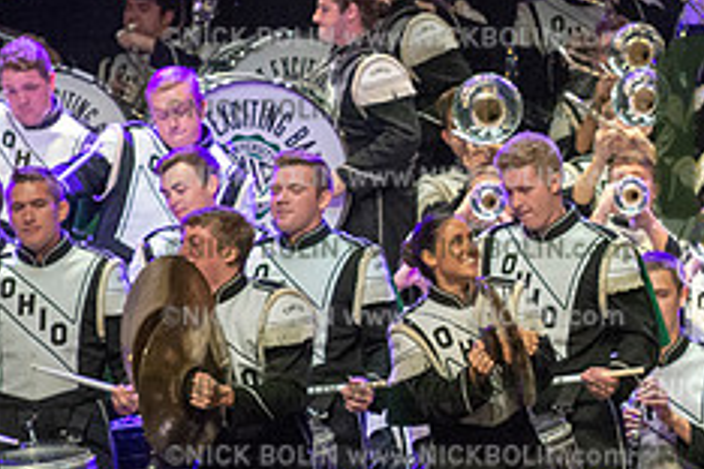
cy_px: 177
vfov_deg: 2.9
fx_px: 9210
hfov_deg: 4.4
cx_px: 866
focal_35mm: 471
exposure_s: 1/400
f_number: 5.6
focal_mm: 190
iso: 8000
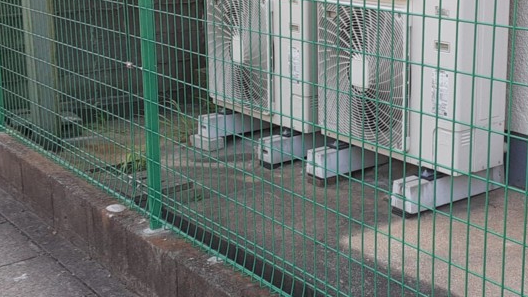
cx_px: 342
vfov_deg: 21.0
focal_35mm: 57
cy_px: 89
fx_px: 798
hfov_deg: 36.3
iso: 40
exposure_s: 1/214
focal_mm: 2.91
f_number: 1.9
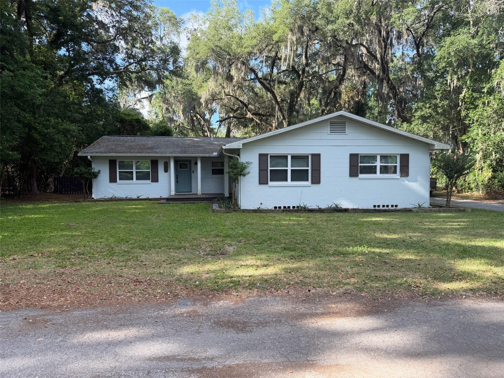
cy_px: 189
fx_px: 349
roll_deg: +0.8
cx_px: 252
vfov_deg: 56.8
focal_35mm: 24
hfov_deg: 71.6
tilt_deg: -2.9
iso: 100
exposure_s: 1/840
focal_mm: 6.76
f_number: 1.78
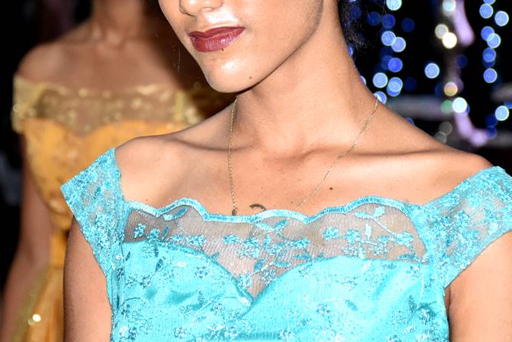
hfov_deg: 9.0
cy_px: 37
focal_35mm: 230
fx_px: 3269
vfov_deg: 6.0
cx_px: 233
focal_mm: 85
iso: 2000
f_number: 5.3
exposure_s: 1/100
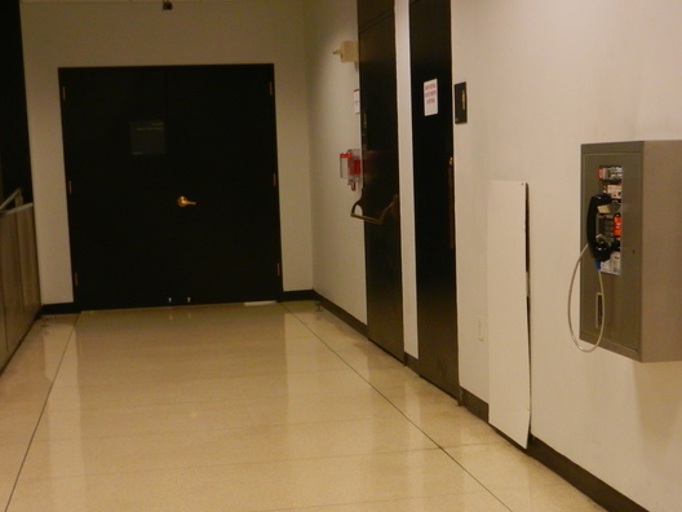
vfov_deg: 25.6
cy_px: 332
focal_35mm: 57
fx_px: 1123
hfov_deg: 33.8
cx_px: 362
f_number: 4
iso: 360
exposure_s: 1/30
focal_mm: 6.9
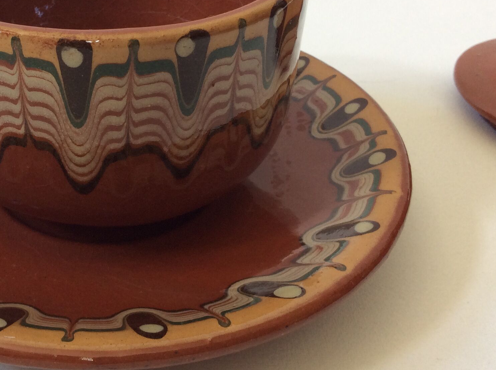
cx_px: 128
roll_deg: +2.1
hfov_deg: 33.8
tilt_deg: -34.3
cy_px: 143
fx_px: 801
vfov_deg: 26.0
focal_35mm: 56
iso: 40
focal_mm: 3.3
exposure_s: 1/25
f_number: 2.4
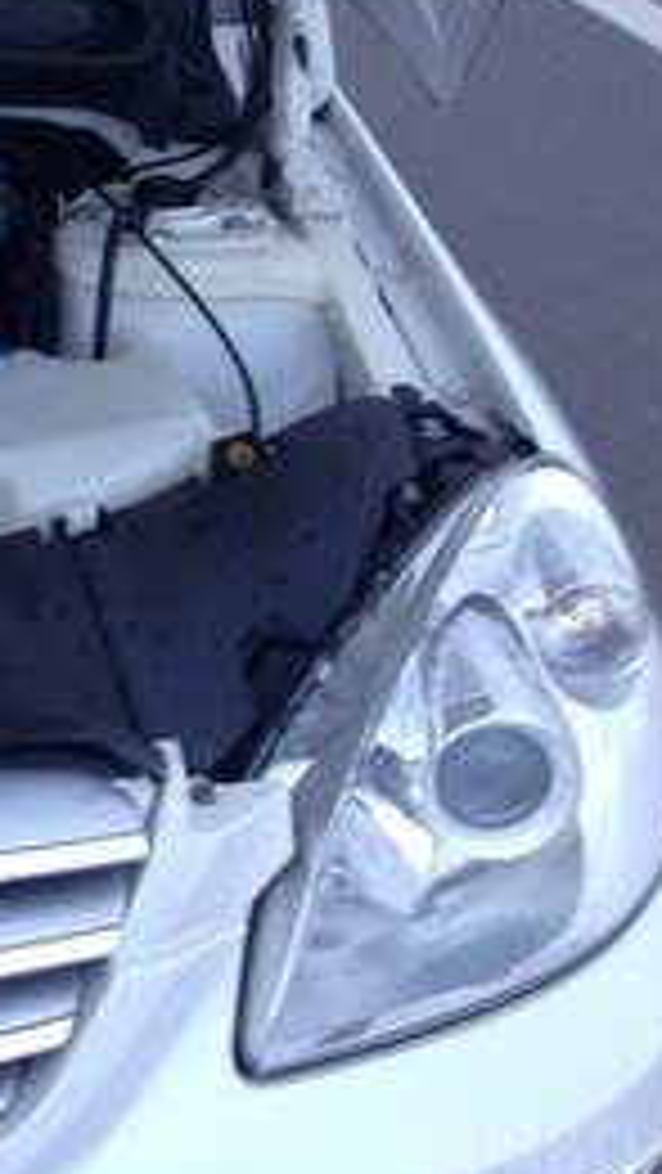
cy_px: 115
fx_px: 2837
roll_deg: +0.7
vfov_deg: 22.8
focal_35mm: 91
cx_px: -712
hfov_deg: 11.8
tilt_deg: -15.9
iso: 80
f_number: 2.4
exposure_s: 1/20
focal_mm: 4.12
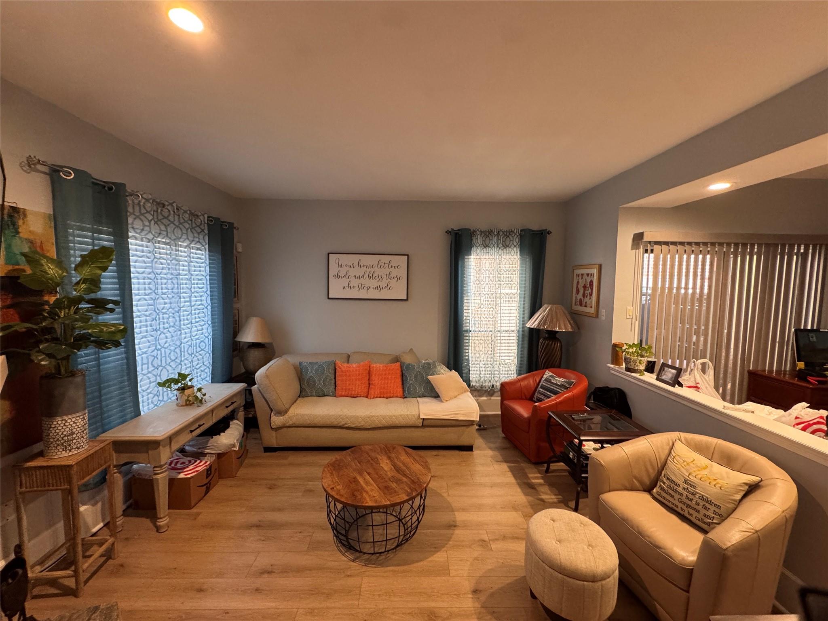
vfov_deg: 85.7
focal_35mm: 14
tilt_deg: -4.2
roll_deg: +0.1
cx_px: 414
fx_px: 335
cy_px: 310
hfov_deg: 102.1
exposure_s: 1/60
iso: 400
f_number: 2.2
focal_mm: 2.22
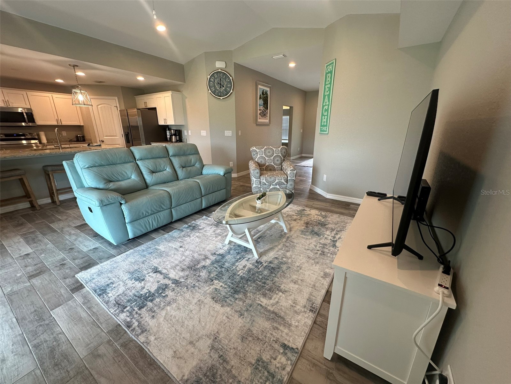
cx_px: 256
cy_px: 192
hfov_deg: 102.1
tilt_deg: -17.1
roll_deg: +0.1
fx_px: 207
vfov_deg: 85.7
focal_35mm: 14
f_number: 2.2
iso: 160
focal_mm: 2.22
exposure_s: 1/120
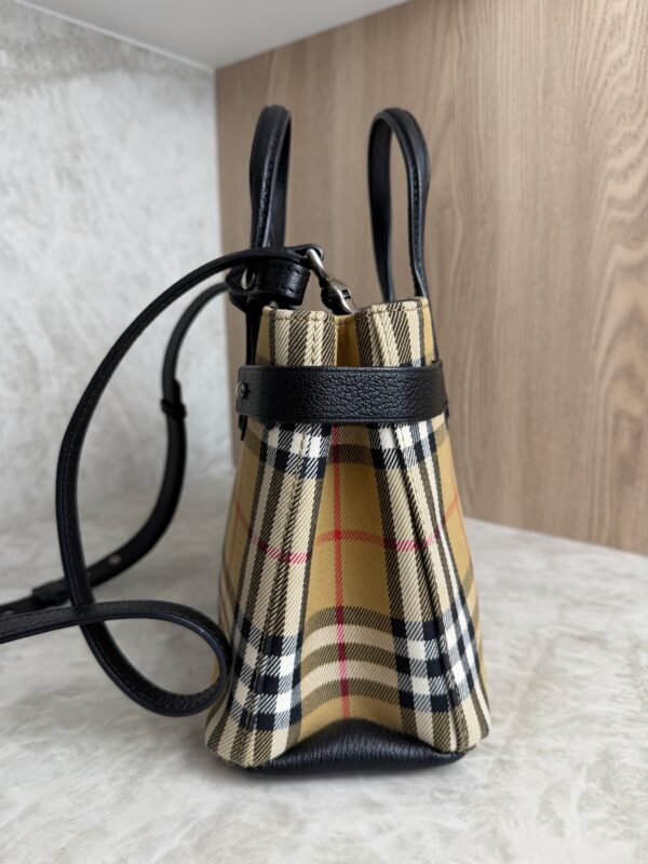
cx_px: 324
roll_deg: +1.0
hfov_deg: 56.8
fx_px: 599
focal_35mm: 24
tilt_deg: -11.1
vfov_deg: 71.6
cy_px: 432
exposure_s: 1/120
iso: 80
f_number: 1.78
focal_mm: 6.76
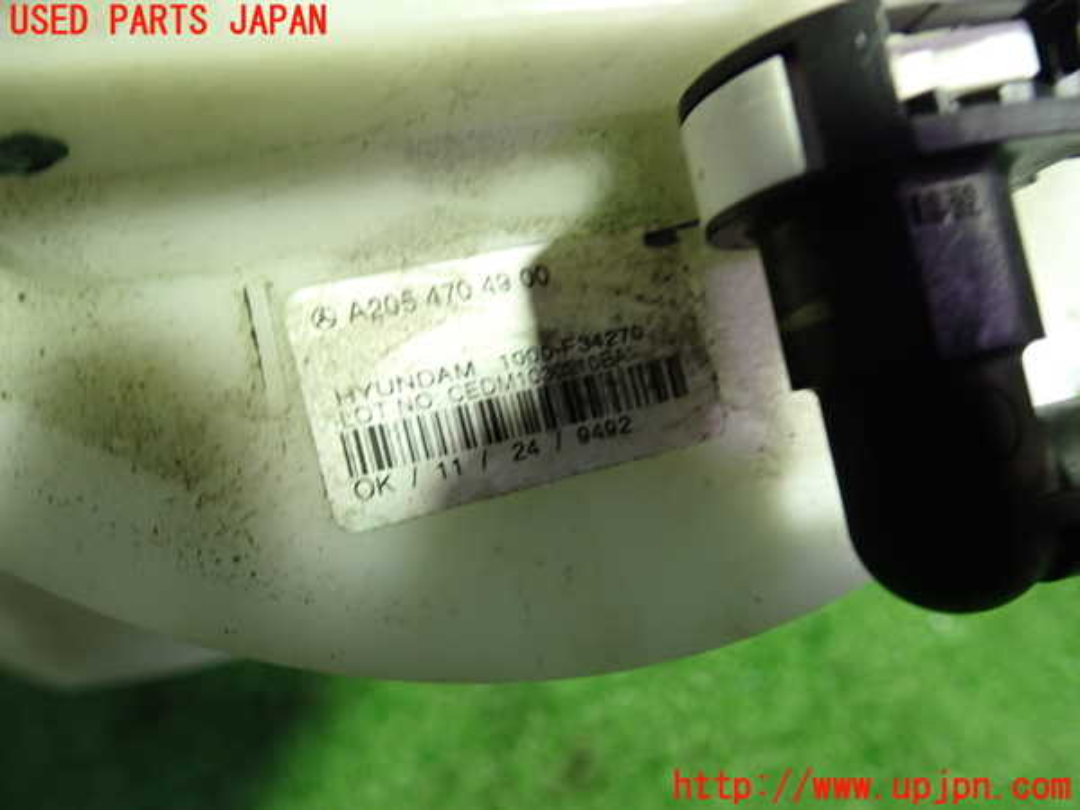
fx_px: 936
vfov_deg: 46.8
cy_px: 405
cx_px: 540
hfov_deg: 60.0
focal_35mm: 30
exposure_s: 1/30
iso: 250
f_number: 2.3
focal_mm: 5.4
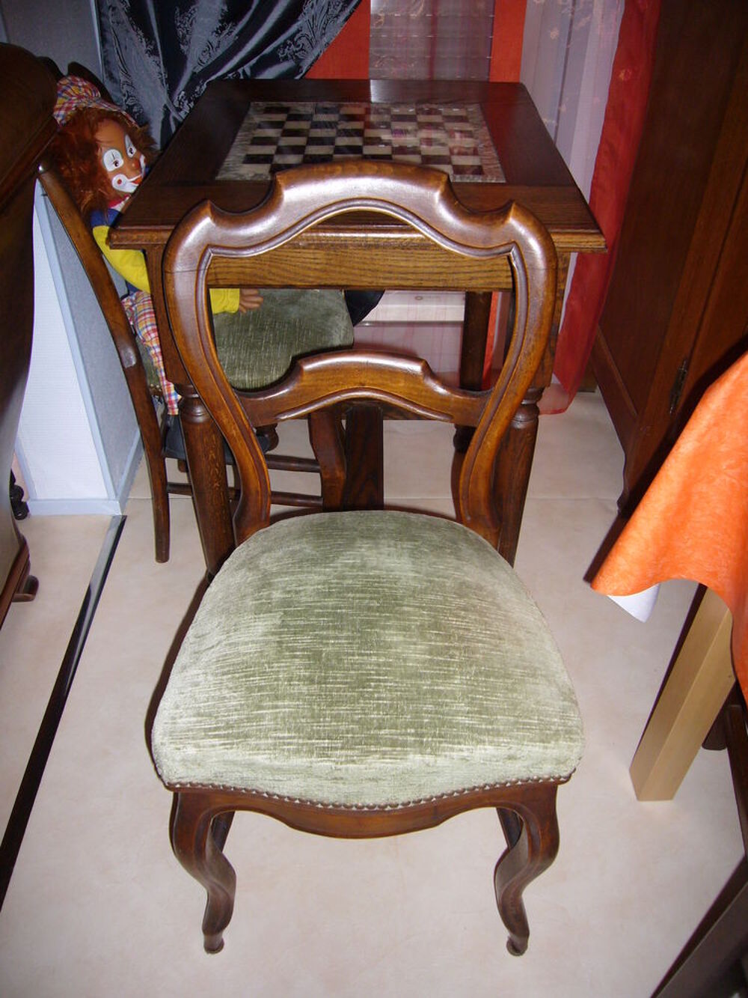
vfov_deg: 63.4
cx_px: 374
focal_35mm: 28
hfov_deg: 49.8
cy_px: 499
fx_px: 807
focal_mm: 4.6
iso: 100
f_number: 2.8
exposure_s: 1/30
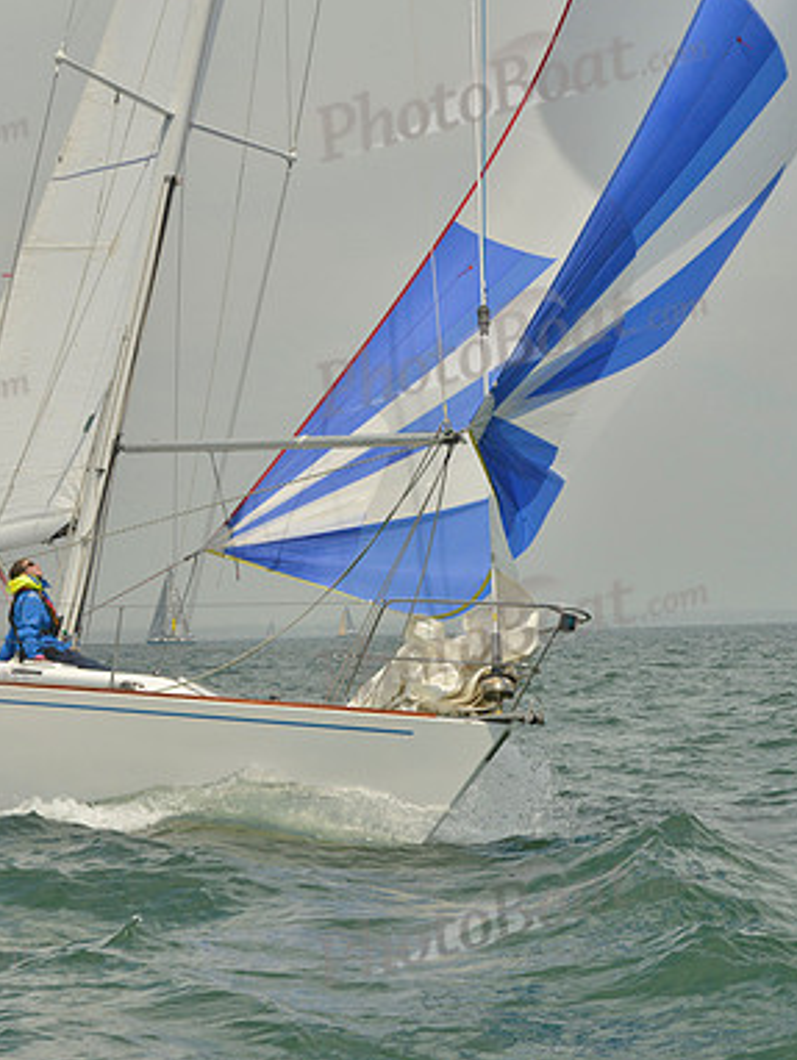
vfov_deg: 15.9
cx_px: 175
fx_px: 3802
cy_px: 529
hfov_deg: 11.9
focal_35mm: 124
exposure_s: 1/1600
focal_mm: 85
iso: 560
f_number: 13
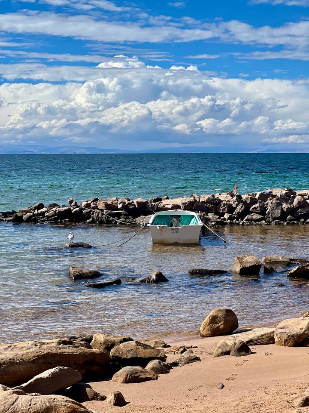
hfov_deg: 19.1
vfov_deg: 25.3
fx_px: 916
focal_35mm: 77
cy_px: 206
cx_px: 154
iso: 32
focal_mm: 9
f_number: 2.8
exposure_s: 1/1074
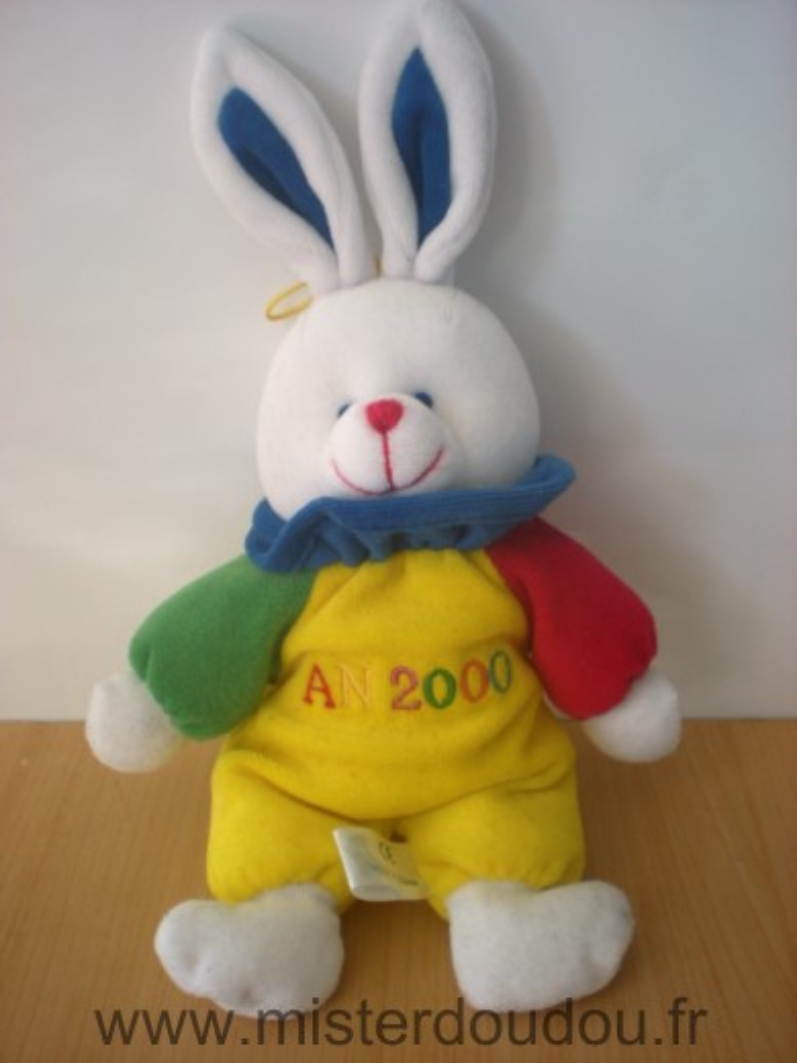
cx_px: 398
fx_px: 1167
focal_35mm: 38
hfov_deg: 37.7
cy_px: 532
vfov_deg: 49.0
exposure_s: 1/59.3
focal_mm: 6.3
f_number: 3.1
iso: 101
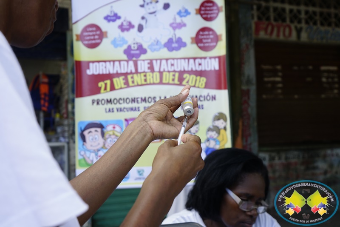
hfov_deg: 49.6
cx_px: 170
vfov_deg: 34.2
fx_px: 368
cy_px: 114
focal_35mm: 39
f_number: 5.6
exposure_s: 1/250
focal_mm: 39
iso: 400
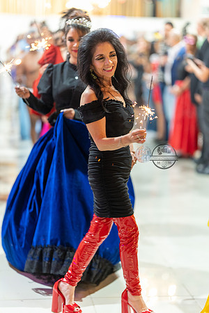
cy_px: 156
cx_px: 104
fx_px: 740
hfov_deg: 16.1
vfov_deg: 23.9
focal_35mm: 85
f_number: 1.4
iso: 800
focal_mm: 85
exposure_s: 1/160
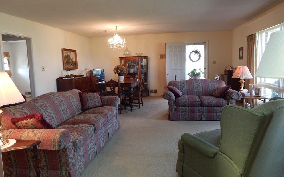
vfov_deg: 51.1
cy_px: 83
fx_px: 186
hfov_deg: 74.8
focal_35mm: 24
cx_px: 142
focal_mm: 4
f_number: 3
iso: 160
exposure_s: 1/30
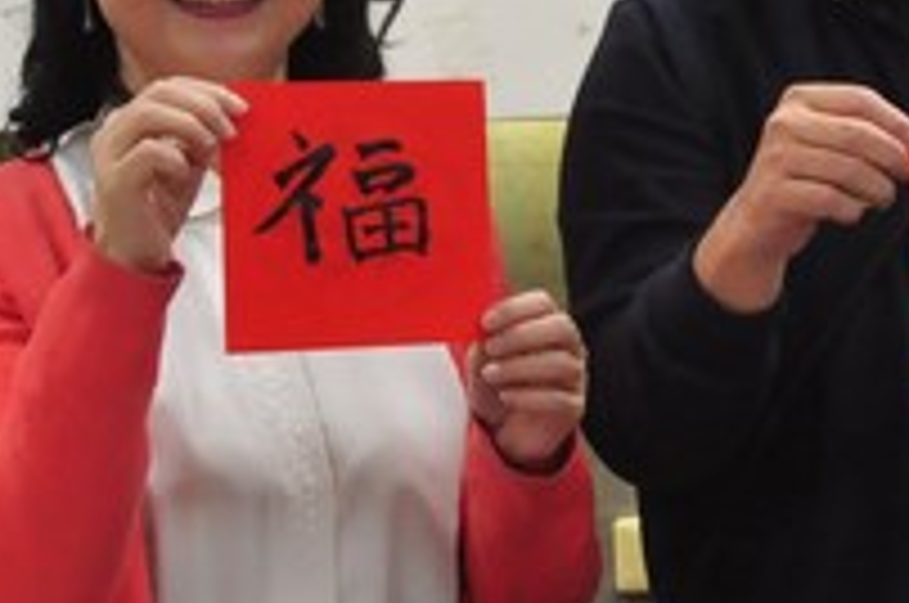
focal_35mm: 133
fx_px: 3353
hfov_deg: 14.3
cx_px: 1404
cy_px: 83
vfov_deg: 10.2
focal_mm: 28
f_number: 7.1
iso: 2200
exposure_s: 1/100
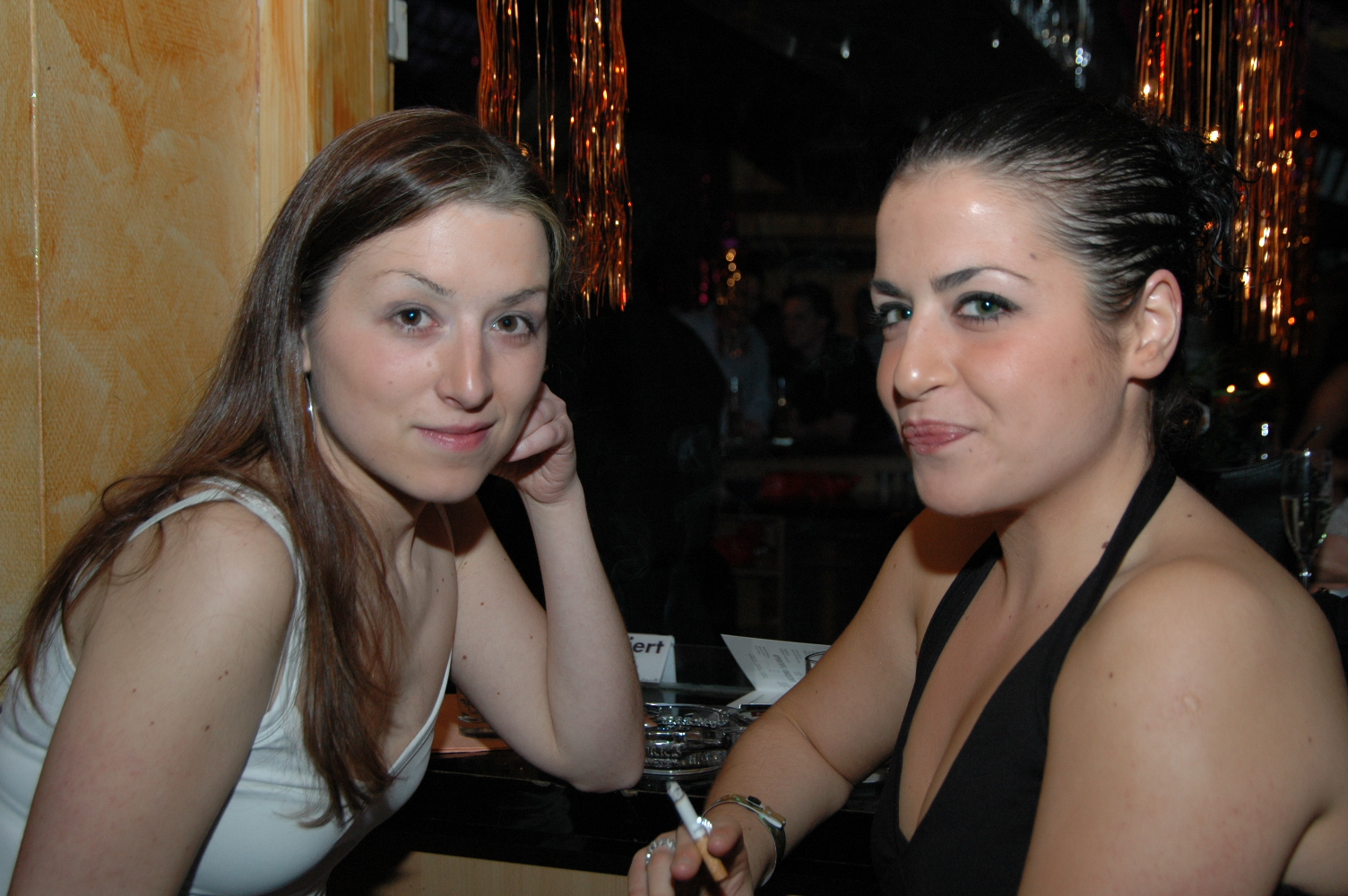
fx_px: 1627
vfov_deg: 30.8
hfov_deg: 45.0
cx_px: 674
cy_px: 448
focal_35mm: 44
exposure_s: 1/60
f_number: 5
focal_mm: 29
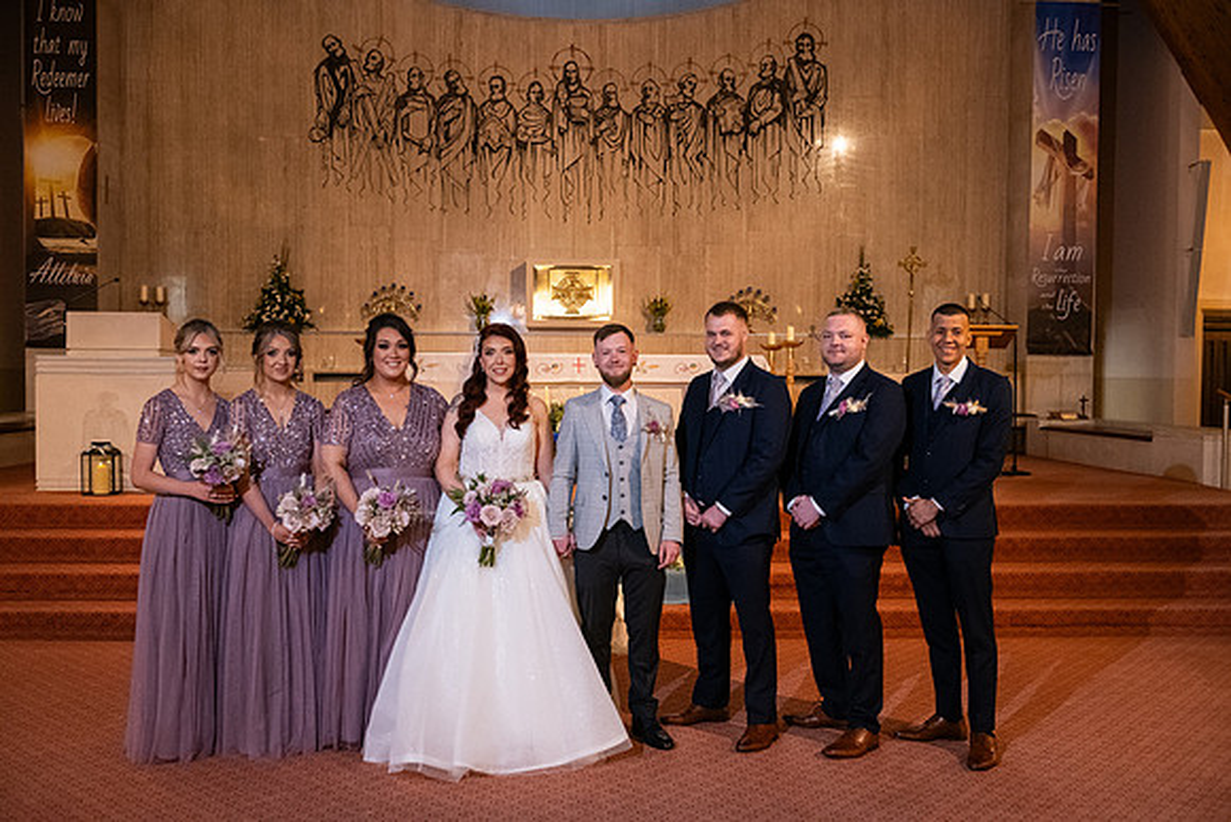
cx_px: 616
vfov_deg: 41.1
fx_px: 1094
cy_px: 411
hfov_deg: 58.7
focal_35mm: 32
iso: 2000
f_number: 5
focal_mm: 32
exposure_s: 1/160
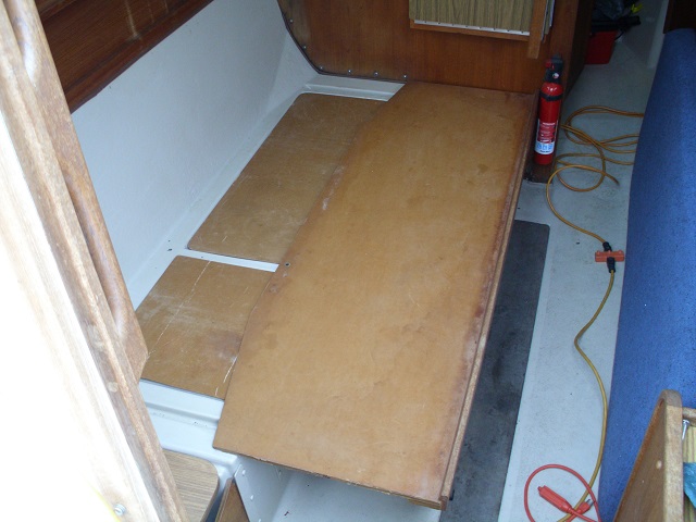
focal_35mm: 38
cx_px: 348
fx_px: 764
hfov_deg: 49.0
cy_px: 261
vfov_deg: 37.7
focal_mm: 6.3
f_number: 2.9
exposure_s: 1/60
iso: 200
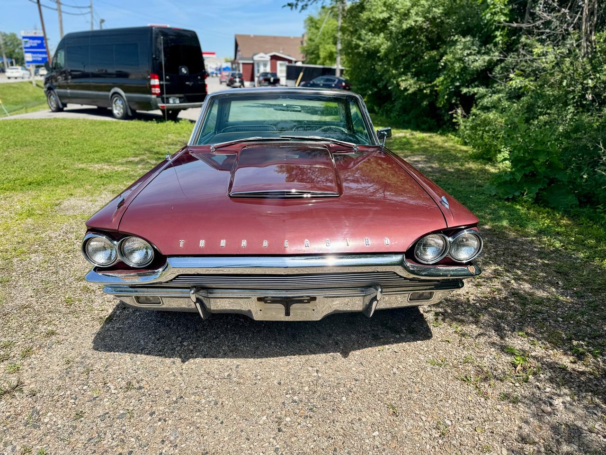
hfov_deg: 71.6
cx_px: 303
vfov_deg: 56.8
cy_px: 228
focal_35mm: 24
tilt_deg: -19.1
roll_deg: +0.3
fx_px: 420
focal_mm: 6.76
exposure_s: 1/2833
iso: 80
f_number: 1.78
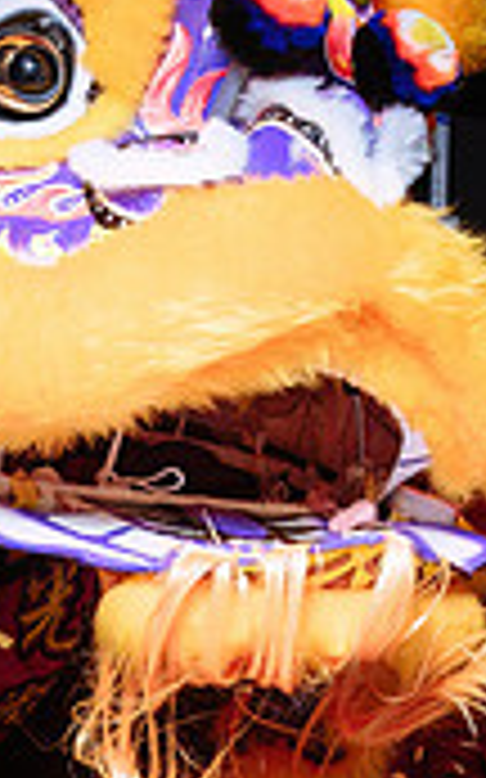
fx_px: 1739
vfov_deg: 25.1
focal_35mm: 82
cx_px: 374
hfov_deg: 15.8
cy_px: 515
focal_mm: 16
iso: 125
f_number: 4
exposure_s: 1/160
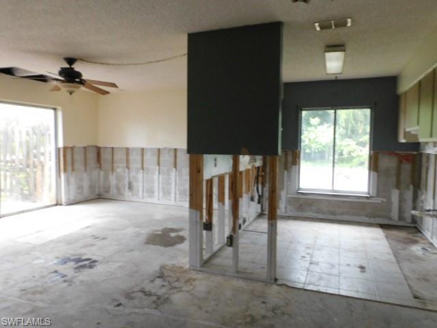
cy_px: 164
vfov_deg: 56.8
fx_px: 303
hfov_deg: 71.6
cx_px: 218
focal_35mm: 24
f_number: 3.3
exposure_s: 1/25
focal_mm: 4.3
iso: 400
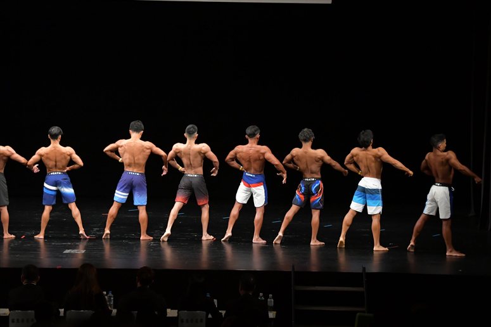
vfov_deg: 11.7
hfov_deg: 17.5
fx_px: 1595
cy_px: 164
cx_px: 246
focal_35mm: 117
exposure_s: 1/400
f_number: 5.6
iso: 3200
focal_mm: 78
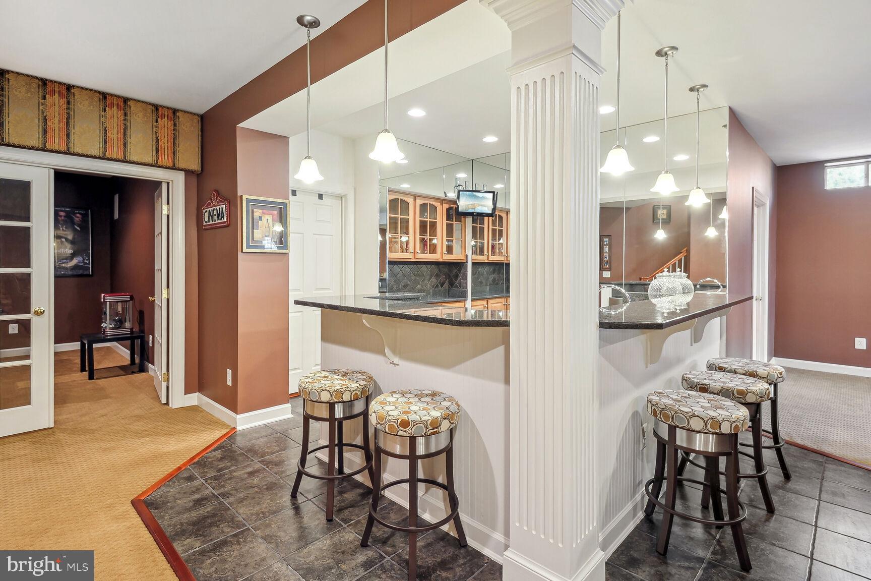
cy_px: 290
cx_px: 436
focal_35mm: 16
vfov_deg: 73.7
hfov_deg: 96.7
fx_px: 387
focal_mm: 16
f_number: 8
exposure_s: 1/2
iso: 200
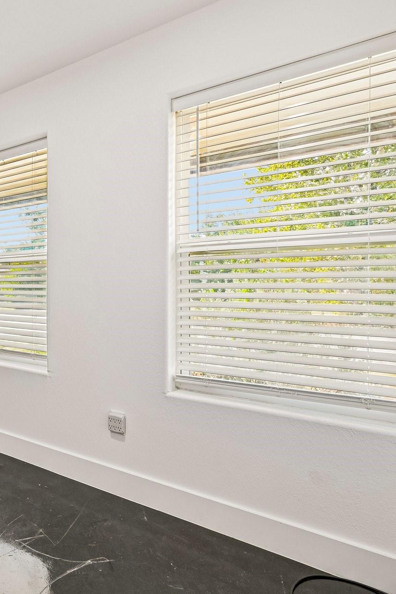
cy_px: 293
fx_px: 363
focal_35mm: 22
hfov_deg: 47.1
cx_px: -4
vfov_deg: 78.6
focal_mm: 14
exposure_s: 1/30
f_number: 9
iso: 250
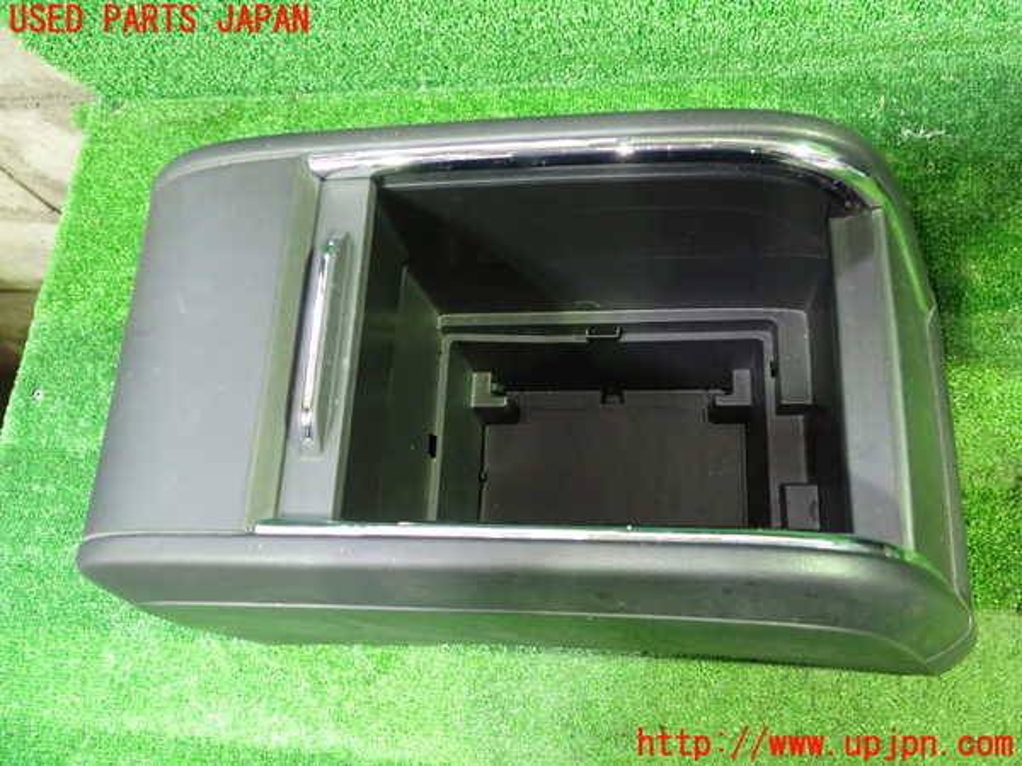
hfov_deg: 60.0
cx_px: 511
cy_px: 383
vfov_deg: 46.8
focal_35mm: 30
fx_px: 886
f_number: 2.3
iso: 800
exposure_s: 1/20
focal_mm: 5.4
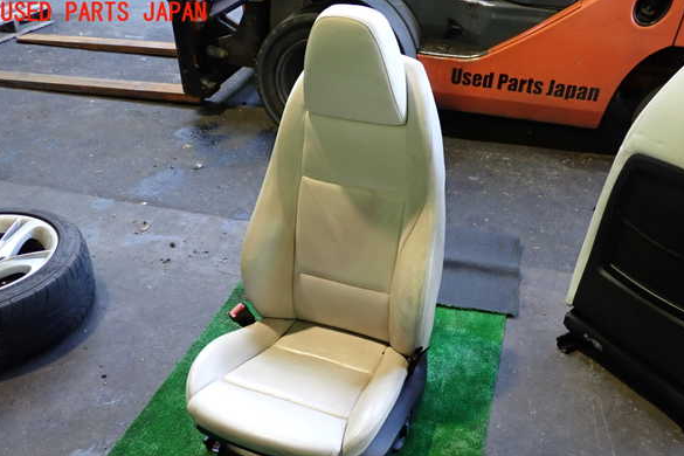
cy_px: 262
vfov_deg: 41.0
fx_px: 608
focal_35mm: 32
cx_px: 345
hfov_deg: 58.7
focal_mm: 5.4
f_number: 2.3
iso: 400
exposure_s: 1/30
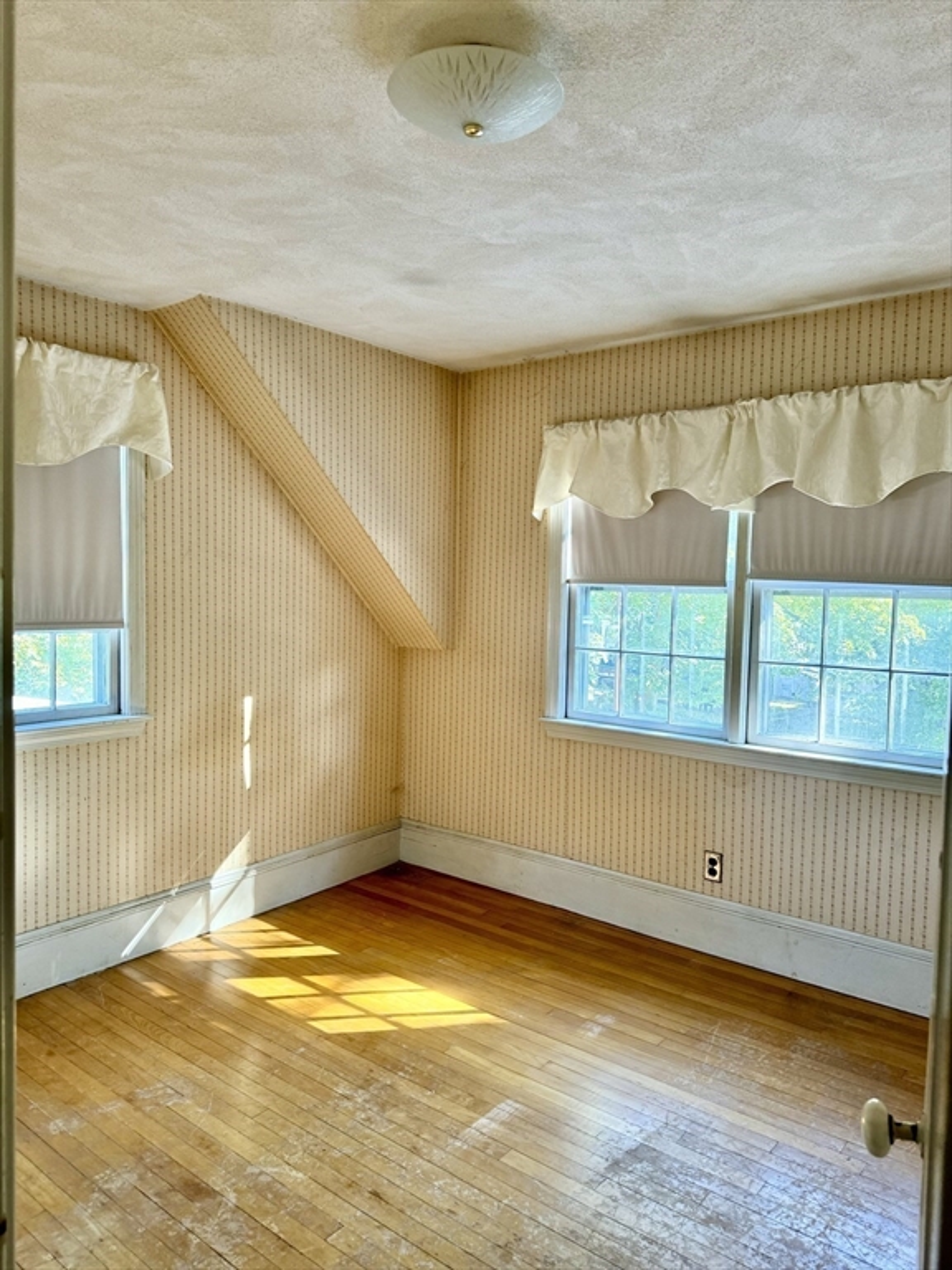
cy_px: 635
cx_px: 476
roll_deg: -1.2
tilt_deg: -3.2
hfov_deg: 56.8
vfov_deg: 71.6
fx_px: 880
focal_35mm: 24
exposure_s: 1/120
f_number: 1.78
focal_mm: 6.76
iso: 160
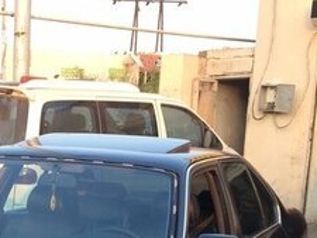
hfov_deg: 22.0
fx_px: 779
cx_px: -11
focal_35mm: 85
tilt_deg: -12.9
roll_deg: -0.7
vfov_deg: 16.5
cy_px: 303
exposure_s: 1/116
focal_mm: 4.15
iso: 32
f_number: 2.2
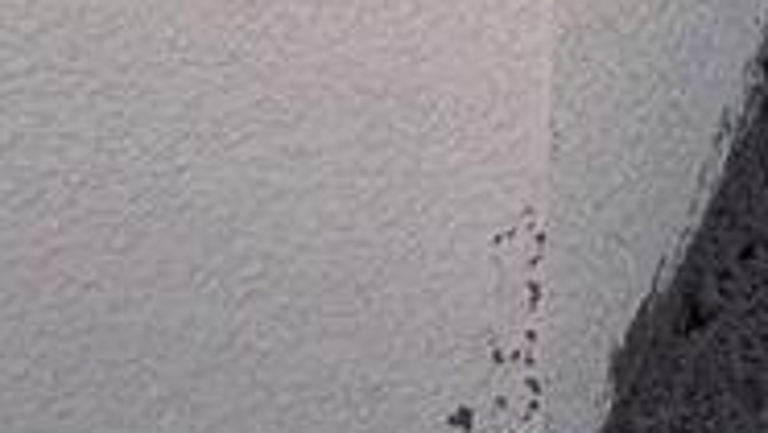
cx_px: 1445
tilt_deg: -1.1
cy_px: -895
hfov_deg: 18.6
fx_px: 1712
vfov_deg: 10.2
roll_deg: -1.6
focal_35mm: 84
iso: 50
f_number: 2.2
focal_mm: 2.22
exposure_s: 1/672
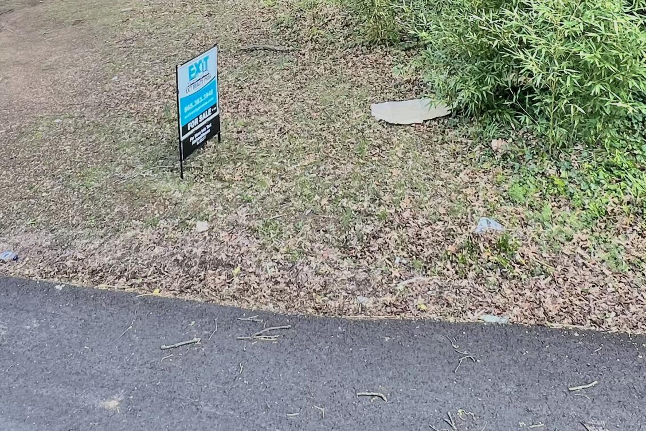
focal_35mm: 36
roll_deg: +1.0
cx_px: 290
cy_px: -61
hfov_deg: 53.0
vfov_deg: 31.9
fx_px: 646
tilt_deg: -1.9
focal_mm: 1.57
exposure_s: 1/169
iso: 32
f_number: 1.8
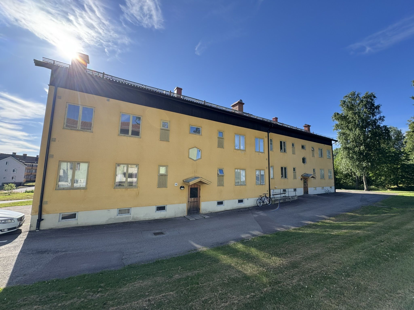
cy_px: 155
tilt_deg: +7.1
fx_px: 167
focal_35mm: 14
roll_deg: -0.9
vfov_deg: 85.7
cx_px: 207
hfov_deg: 102.1
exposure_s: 1/687
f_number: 2.2
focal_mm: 2.22
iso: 40
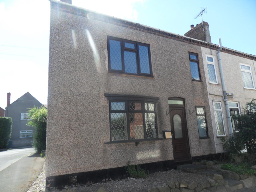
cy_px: 96
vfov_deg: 56.8
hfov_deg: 71.6
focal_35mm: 24
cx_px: 128
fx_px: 177
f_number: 7.5
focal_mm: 4.2
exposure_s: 1/90
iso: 80
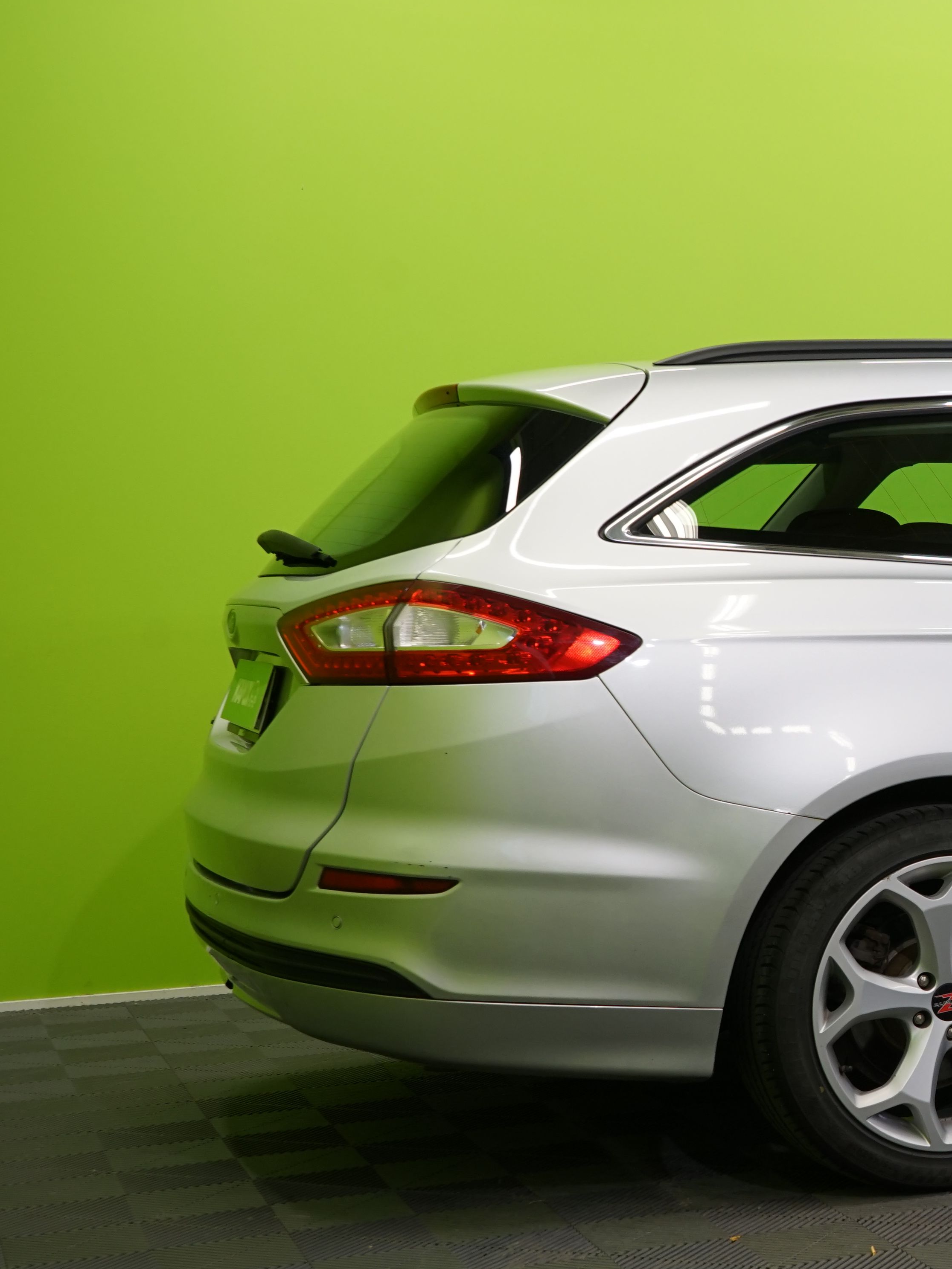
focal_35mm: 64
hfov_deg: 21.0
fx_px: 2347
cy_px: 714
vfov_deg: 30.2
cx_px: 1211
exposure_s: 1/30
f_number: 6.3
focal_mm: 33
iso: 500
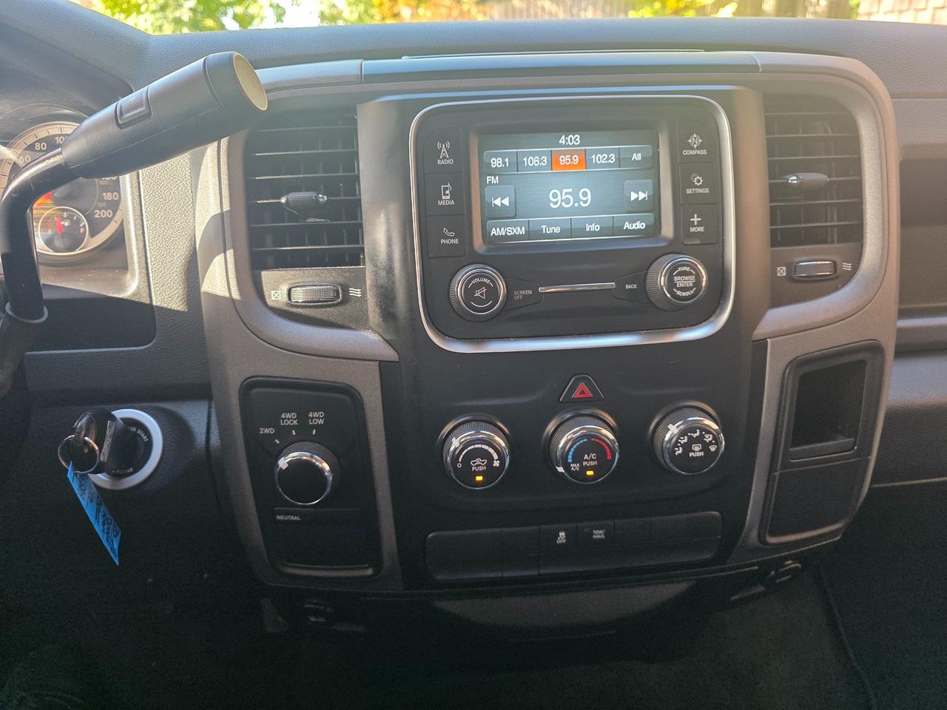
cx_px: 474
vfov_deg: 58.9
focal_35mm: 23
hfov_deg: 73.9
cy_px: 355
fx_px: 629
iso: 250
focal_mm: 6.3
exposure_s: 1/120
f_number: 1.7
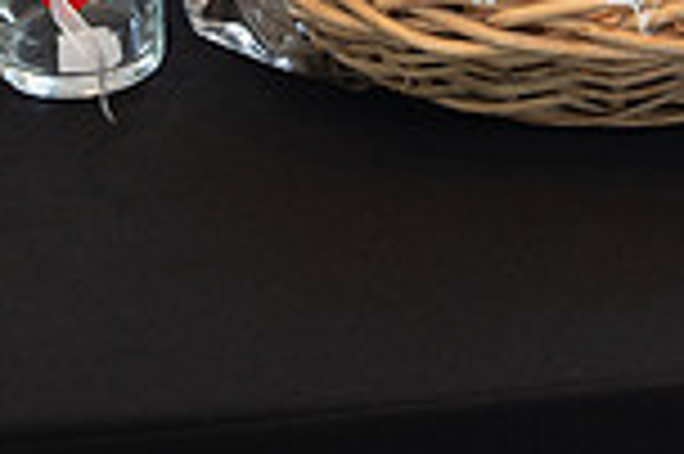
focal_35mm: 122
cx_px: 338
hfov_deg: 16.8
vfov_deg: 10.7
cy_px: -292
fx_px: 2315
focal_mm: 32
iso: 320
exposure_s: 1/125
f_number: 3.5
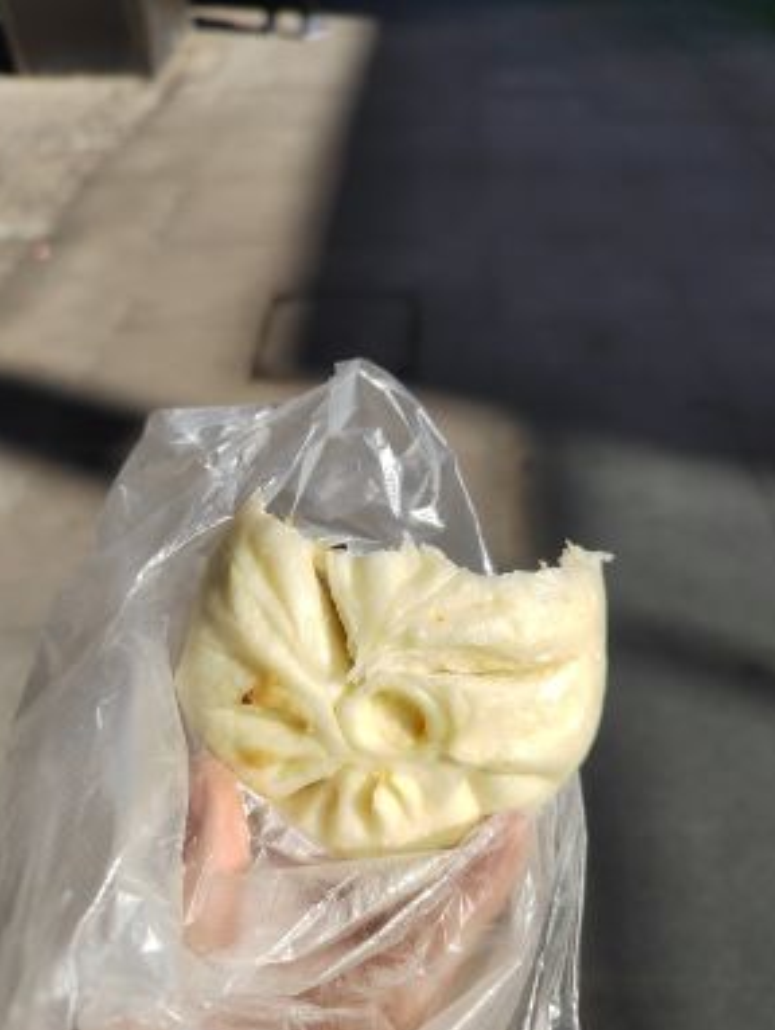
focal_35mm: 24
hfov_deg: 56.9
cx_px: 379
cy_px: 535
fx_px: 715
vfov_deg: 71.5
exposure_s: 1/2000
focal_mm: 5.52
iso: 172
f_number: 1.9
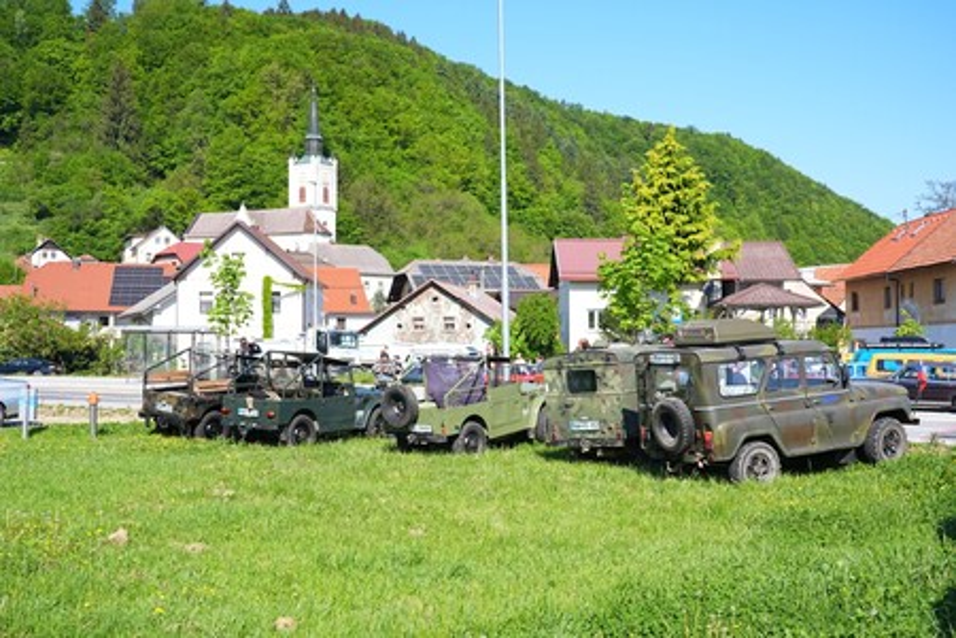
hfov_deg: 45.4
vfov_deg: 31.2
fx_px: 1142
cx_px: 478
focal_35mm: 43
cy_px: 319
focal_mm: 43
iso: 250
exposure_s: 1/1250
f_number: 4.5
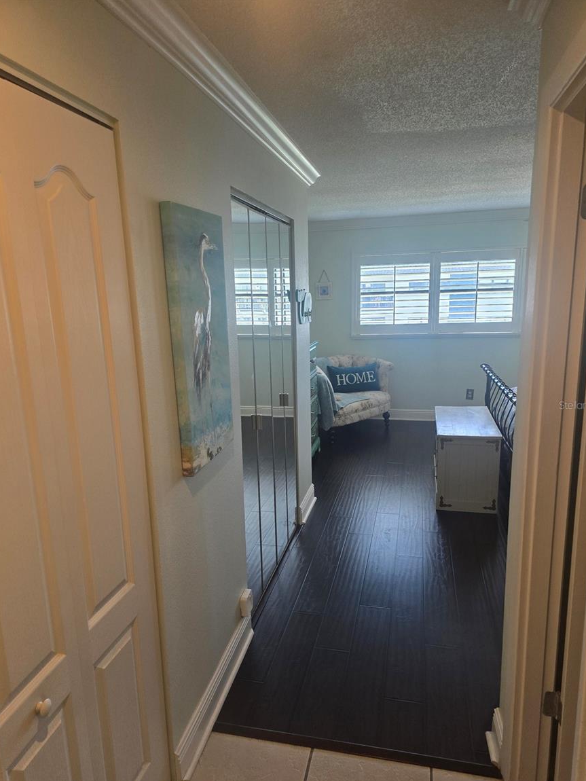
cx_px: 301
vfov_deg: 71.6
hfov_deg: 56.8
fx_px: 542
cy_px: 405
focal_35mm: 24
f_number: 1.7
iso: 100
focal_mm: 6.3
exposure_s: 1/120
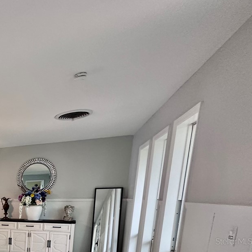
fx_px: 264
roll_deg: +0.7
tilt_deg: -9.6
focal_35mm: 32
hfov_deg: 35.6
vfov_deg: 44.8
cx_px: -72
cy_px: 241
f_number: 2.2
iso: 200
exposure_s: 1/120
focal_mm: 2.22
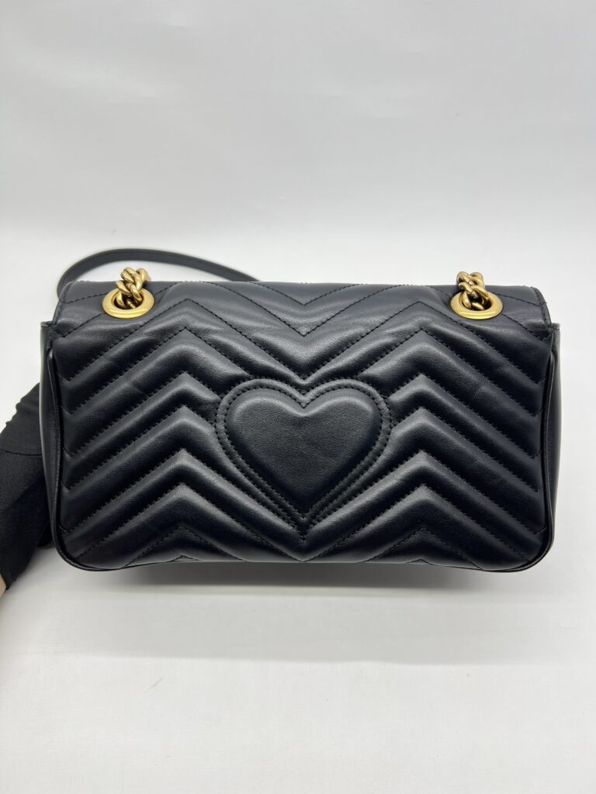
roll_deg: -2.6
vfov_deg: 67.3
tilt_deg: -44.6
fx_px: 597
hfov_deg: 53.1
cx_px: 298
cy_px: 397
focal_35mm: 26
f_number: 1.5
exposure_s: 1/124
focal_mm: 5.7
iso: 32
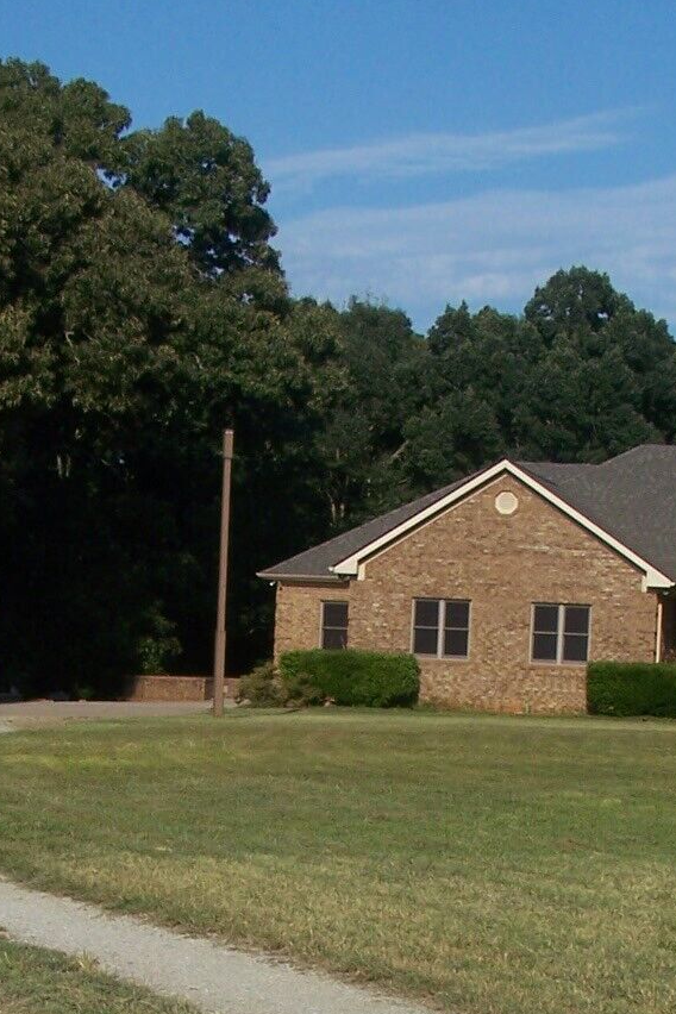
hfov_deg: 14.4
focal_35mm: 95
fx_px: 2676
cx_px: 350
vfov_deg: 21.0
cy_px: 907
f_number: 5.6
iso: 80
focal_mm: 6.3
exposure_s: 1/500
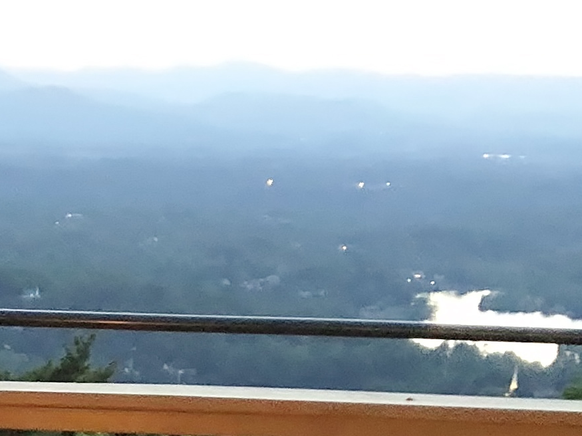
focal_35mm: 129
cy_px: 750
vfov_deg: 10.8
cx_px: -279
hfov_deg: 14.3
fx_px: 2169
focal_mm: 3.99
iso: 80
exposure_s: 1/4
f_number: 1.8
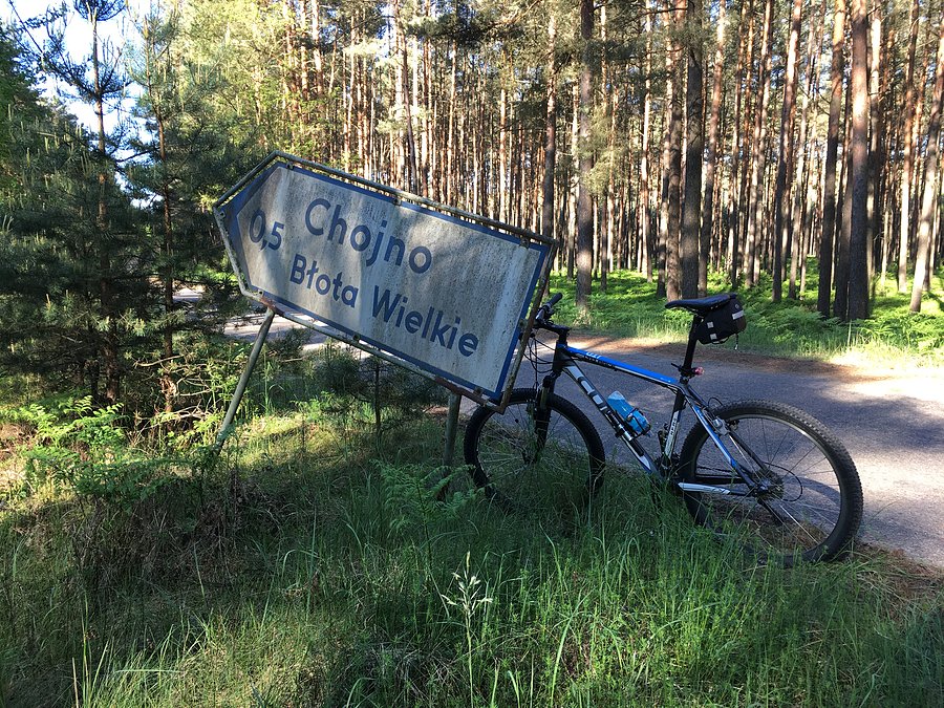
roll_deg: -0.4
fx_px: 791
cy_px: 354
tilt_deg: -7.3
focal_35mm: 29
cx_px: 472
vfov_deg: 48.2
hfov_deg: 61.7
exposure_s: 1/100
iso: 25
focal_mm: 4.15
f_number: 2.2
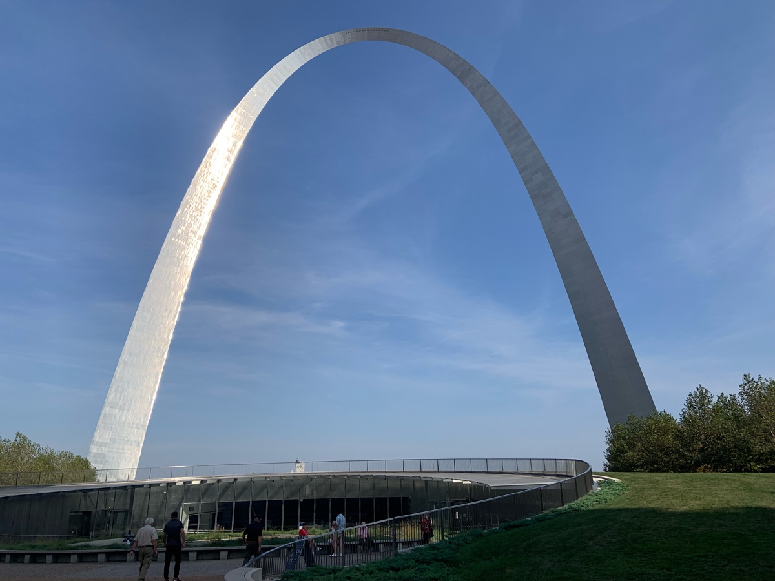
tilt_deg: +19.9
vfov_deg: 53.1
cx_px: 388
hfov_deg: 67.3
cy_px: 290
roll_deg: +1.3
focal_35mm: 26
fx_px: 582
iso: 25
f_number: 1.8
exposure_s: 1/2833
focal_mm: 4.25
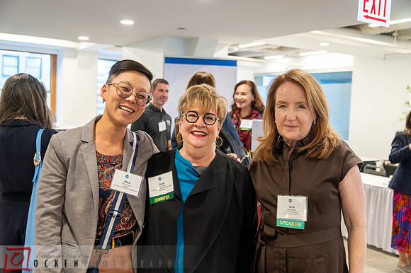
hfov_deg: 50.7
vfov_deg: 35.0
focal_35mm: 38
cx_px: 206
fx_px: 434
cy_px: 136
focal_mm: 38
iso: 1600
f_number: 4
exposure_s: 1/100
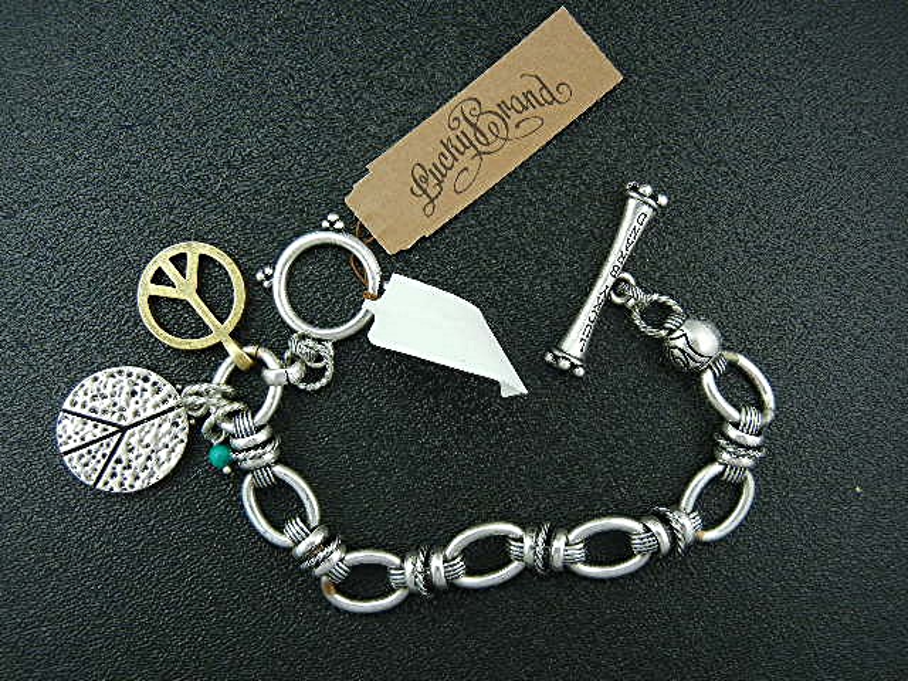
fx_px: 1180
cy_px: 340
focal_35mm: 45
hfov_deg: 42.1
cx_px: 454
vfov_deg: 32.2
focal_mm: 8.1
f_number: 3.8
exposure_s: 1/5.3
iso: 200
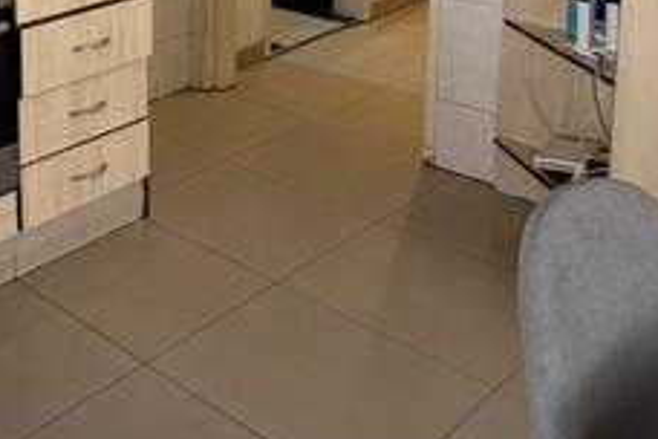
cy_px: -142
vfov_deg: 23.3
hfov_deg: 33.0
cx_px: -98
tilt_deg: -6.3
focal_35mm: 51
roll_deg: +2.5
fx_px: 932
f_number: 2.2
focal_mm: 2.22
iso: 320
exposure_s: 1/120
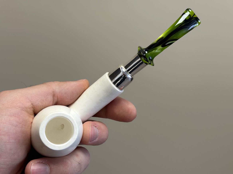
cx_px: 116
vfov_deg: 30.3
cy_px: 87
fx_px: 323
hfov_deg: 39.7
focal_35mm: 48
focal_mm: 6.86
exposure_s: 1/121
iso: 64
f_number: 1.78
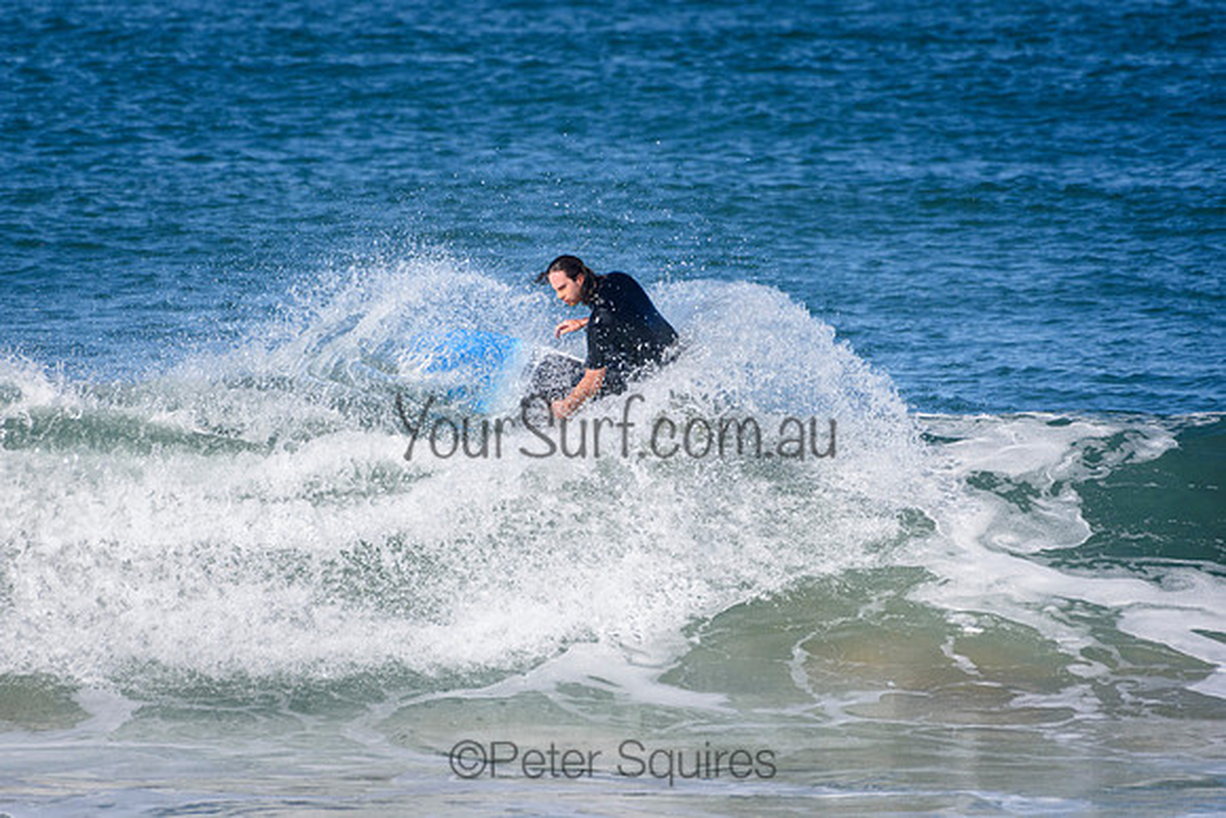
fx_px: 25550
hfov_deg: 2.7
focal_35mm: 750
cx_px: 613
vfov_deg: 1.8
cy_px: 409
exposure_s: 1/4000
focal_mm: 500
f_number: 5.6
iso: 560
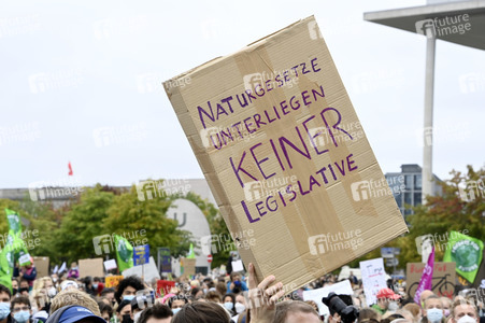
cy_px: 162
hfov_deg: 16.4
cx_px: 242
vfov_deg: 11.0
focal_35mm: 125
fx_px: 1683
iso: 1000
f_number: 13
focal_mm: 125
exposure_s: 1/250
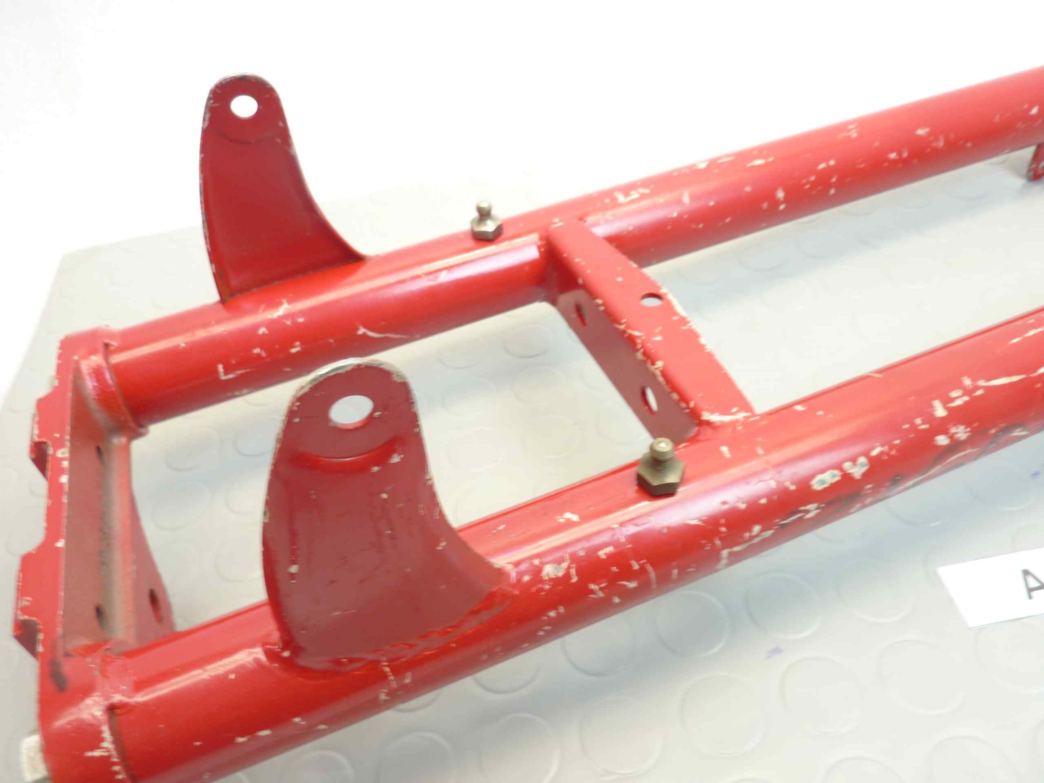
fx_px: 754
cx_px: 522
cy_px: 392
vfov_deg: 54.9
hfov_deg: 69.4
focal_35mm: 25
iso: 80
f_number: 3.3
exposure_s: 1/8
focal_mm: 4.1
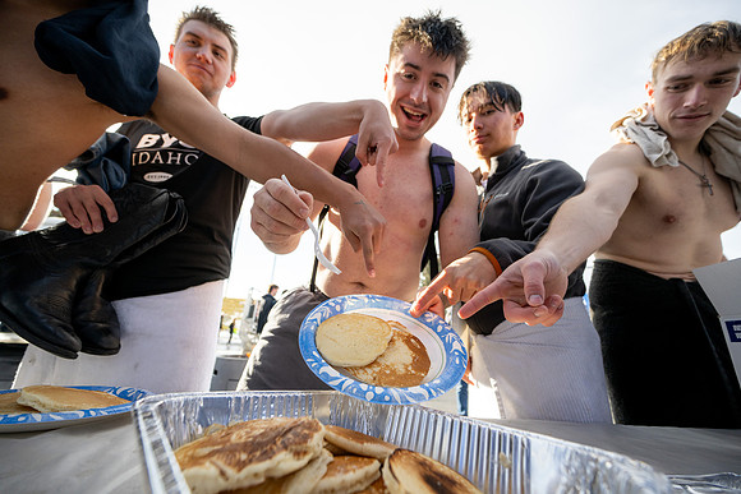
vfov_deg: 81.2
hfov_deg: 104.2
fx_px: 288
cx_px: 370
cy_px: 247
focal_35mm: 14
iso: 250
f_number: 4
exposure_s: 1/1000
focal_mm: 14
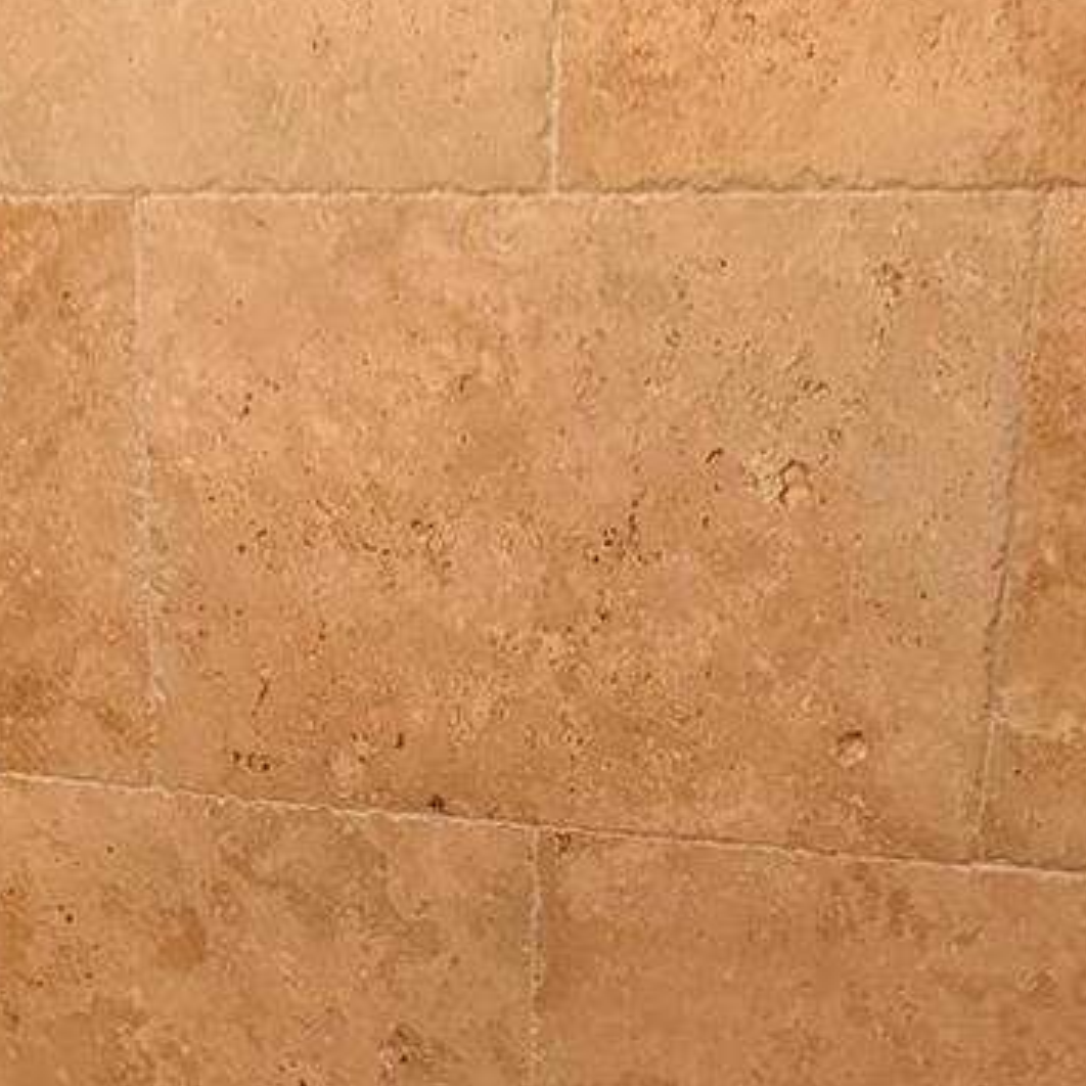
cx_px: 209
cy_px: 1310
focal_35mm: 72
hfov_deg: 23.6
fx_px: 2556
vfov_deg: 22.1
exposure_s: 1/60
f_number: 1.78
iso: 640
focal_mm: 6.76
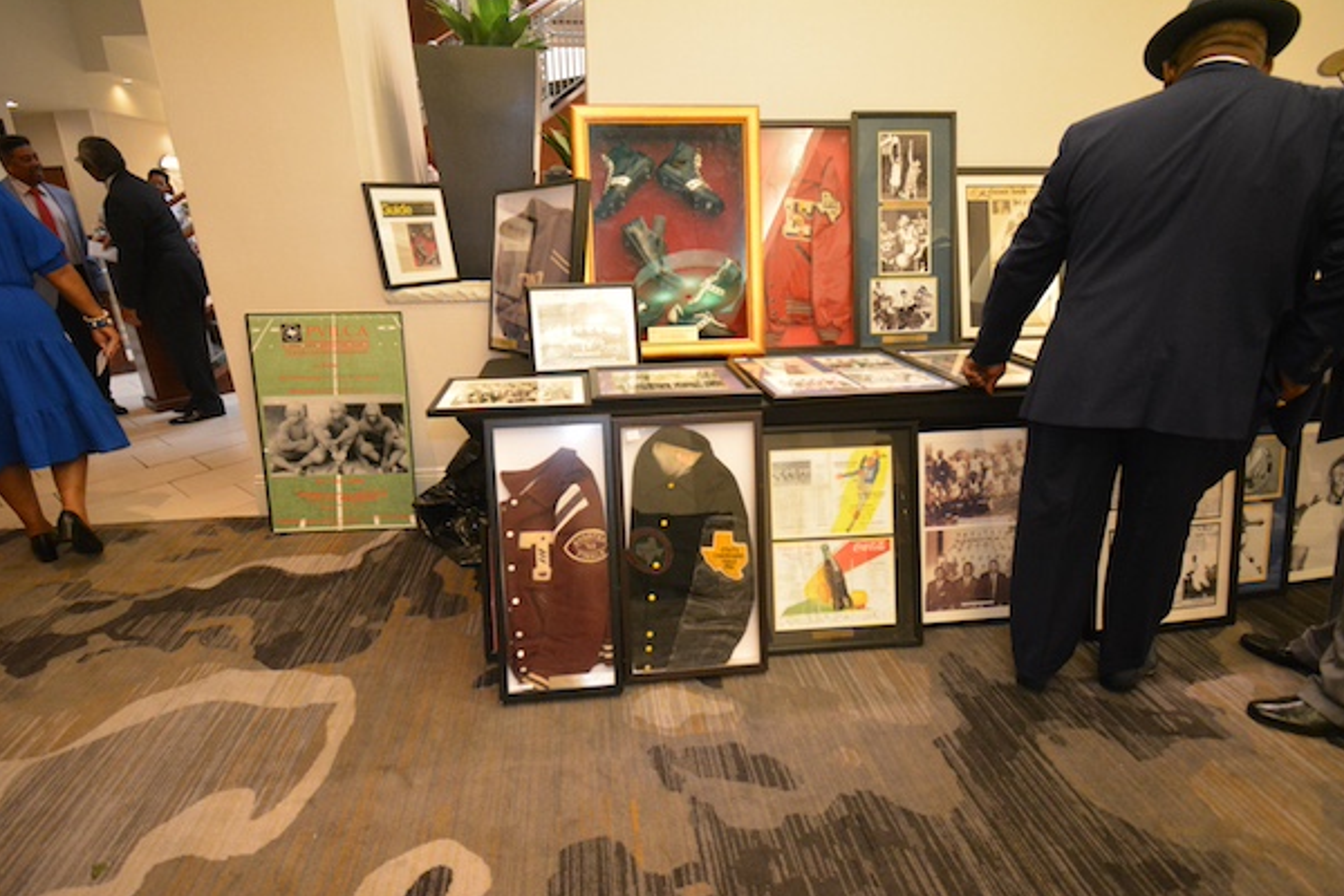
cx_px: 643
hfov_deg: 96.7
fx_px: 597
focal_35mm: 16
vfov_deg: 73.7
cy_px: 465
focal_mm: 10
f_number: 4.5
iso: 3200
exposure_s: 1/60
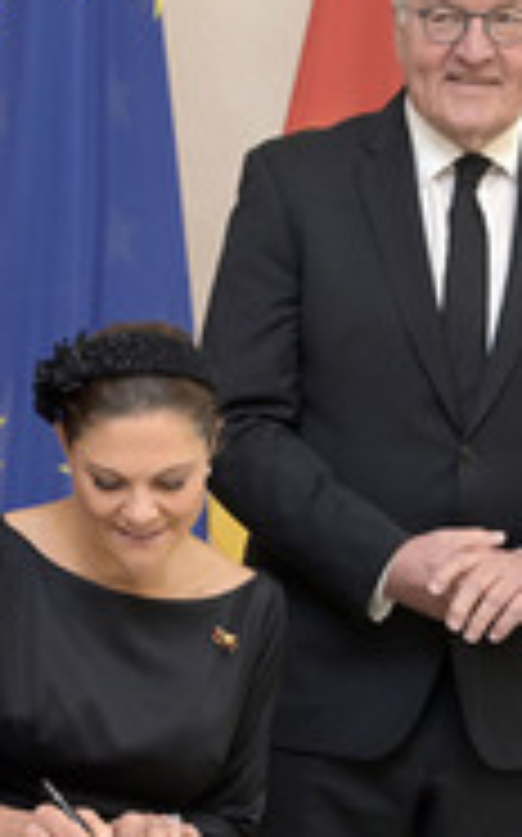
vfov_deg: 12.1
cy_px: 504
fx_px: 3944
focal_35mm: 173
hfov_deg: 7.6
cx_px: 65
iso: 1600
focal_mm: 70
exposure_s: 1/160
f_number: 5
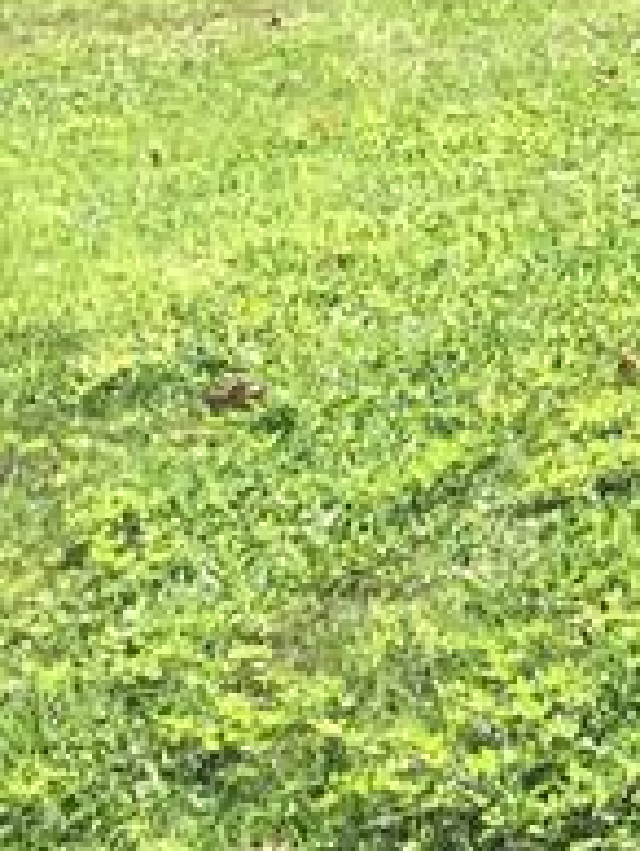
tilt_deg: -8.3
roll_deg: -0.3
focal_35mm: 153
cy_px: 18
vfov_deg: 12.7
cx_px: 2025
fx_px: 3763
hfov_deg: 8.1
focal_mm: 4.15
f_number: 2.2
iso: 25
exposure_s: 1/836
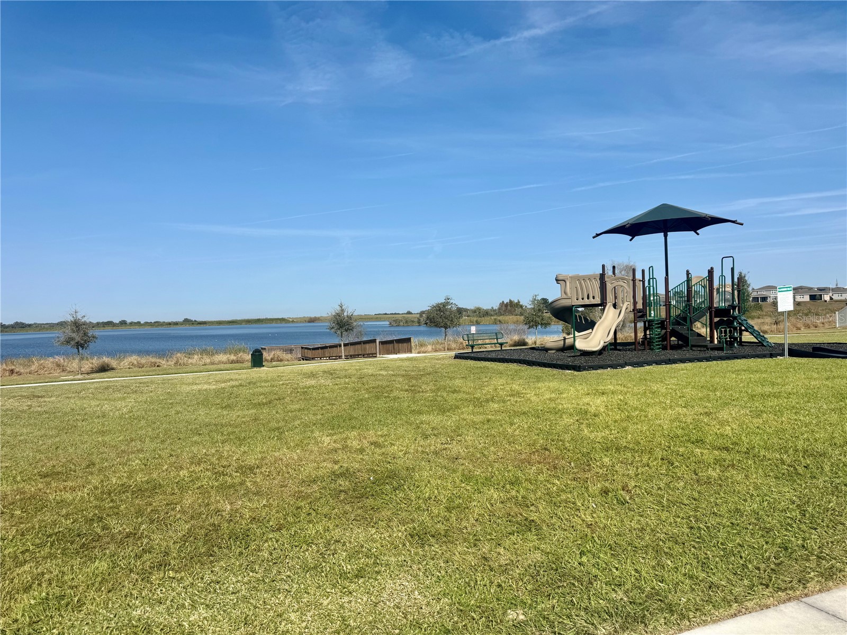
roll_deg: +1.4
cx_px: 424
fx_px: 587
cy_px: 318
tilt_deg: -0.5
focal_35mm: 24
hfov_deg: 71.6
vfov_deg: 56.8
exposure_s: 1/7092
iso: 80
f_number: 1.78
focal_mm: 6.76
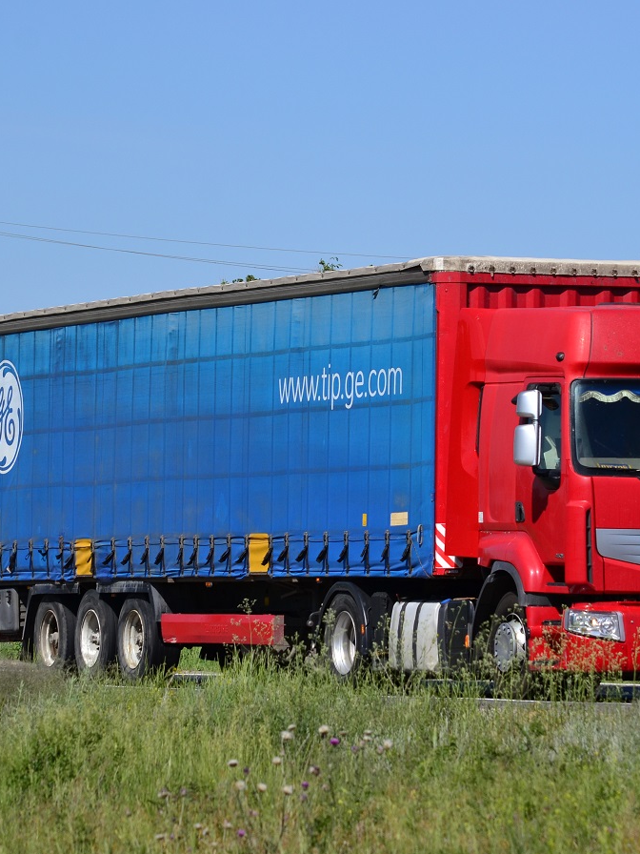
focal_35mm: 239
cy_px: 428
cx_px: 425
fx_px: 5892
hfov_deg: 6.2
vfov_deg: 8.3
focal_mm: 110
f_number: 7.1
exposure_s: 1/1000
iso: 200
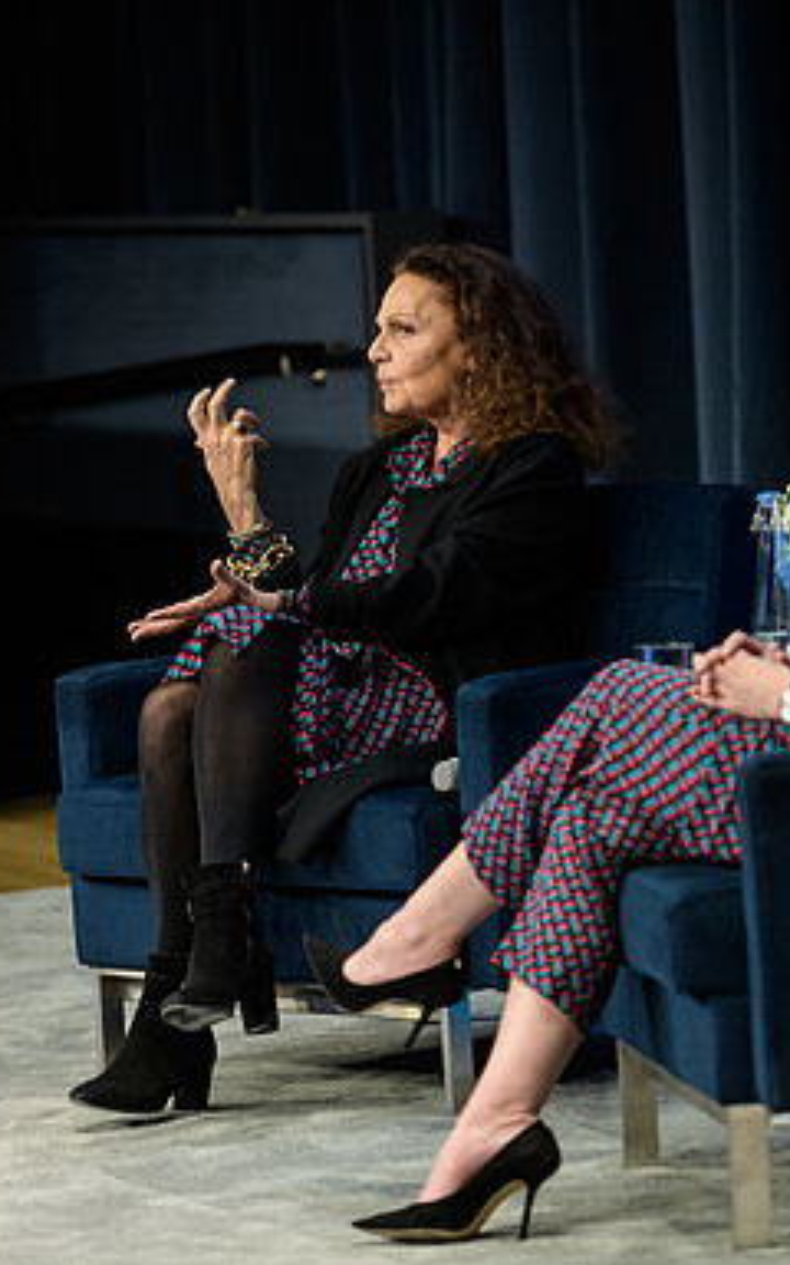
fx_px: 7165
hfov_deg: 6.3
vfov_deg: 10.1
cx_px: 596
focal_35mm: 208
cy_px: 631
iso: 1600
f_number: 3.2
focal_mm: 135
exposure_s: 1/125
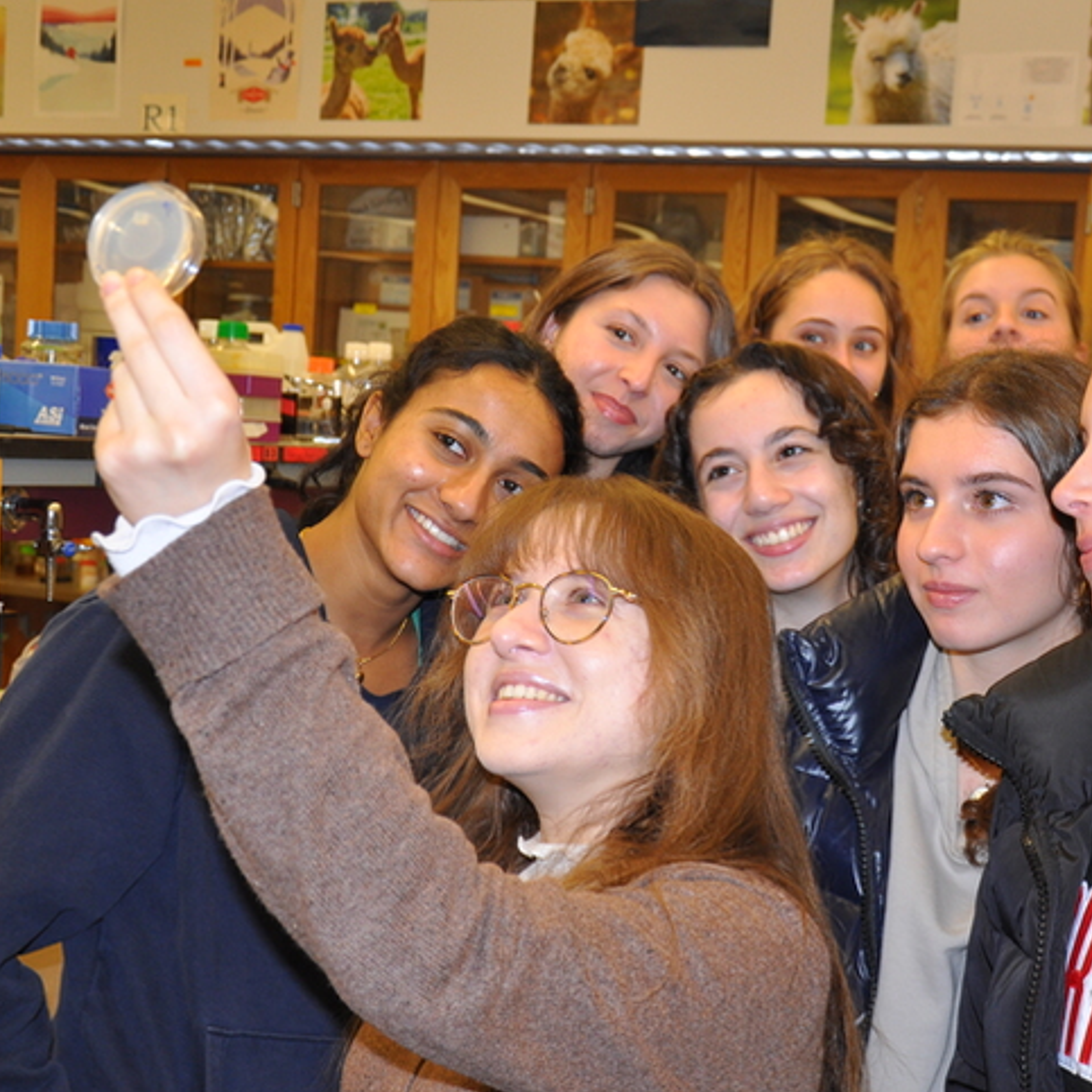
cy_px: 579
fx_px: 2034
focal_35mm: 57
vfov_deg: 30.0
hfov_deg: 29.8
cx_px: 748
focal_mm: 24
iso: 400
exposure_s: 1/60
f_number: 3.8
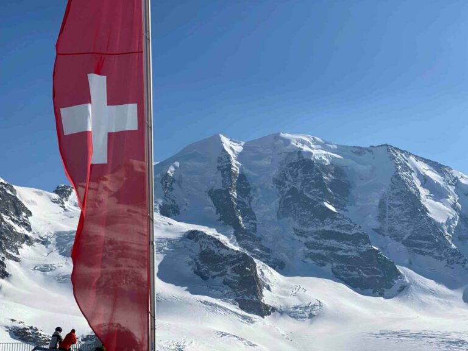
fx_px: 703
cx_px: 234
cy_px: 176
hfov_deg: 36.8
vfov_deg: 28.0
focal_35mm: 52
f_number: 2
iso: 25
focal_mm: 6
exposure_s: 1/4785
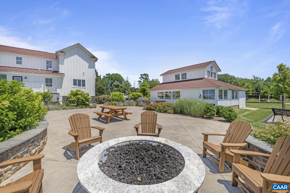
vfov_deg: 77.3
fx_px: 121
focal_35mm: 15
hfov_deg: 100.4
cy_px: 96
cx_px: 145
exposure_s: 1/200
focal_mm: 10
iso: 100
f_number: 10
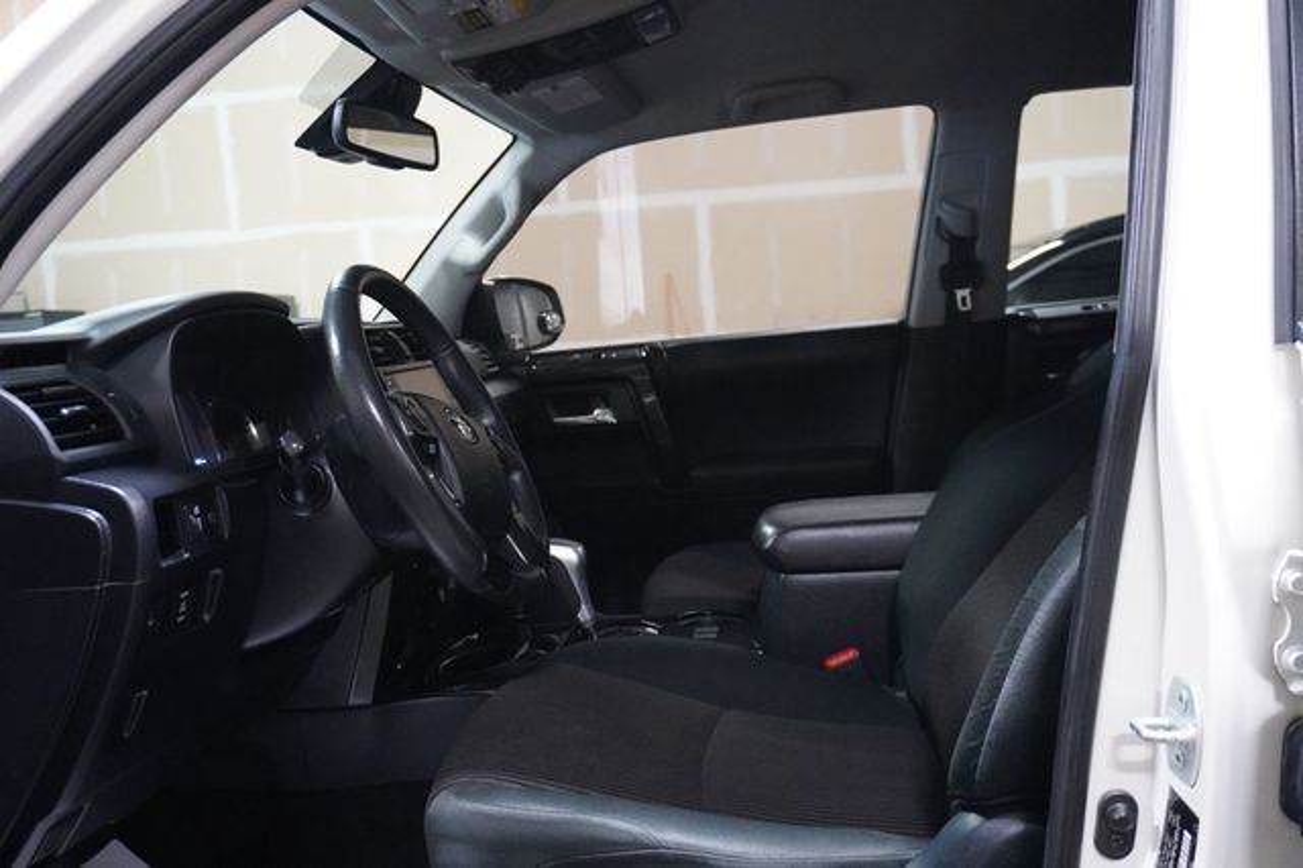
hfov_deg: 59.5
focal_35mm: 32
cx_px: 652
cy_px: 434
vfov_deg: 41.7
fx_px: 1139
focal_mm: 21
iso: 6400
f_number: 4
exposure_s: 1/60
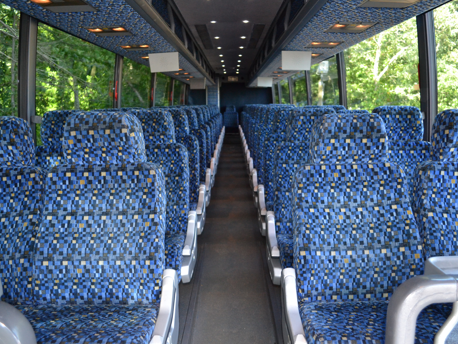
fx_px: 397
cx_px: 243
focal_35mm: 30
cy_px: 168
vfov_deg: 46.8
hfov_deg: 59.9
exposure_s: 1/60
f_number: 3.5
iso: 1400
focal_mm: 18
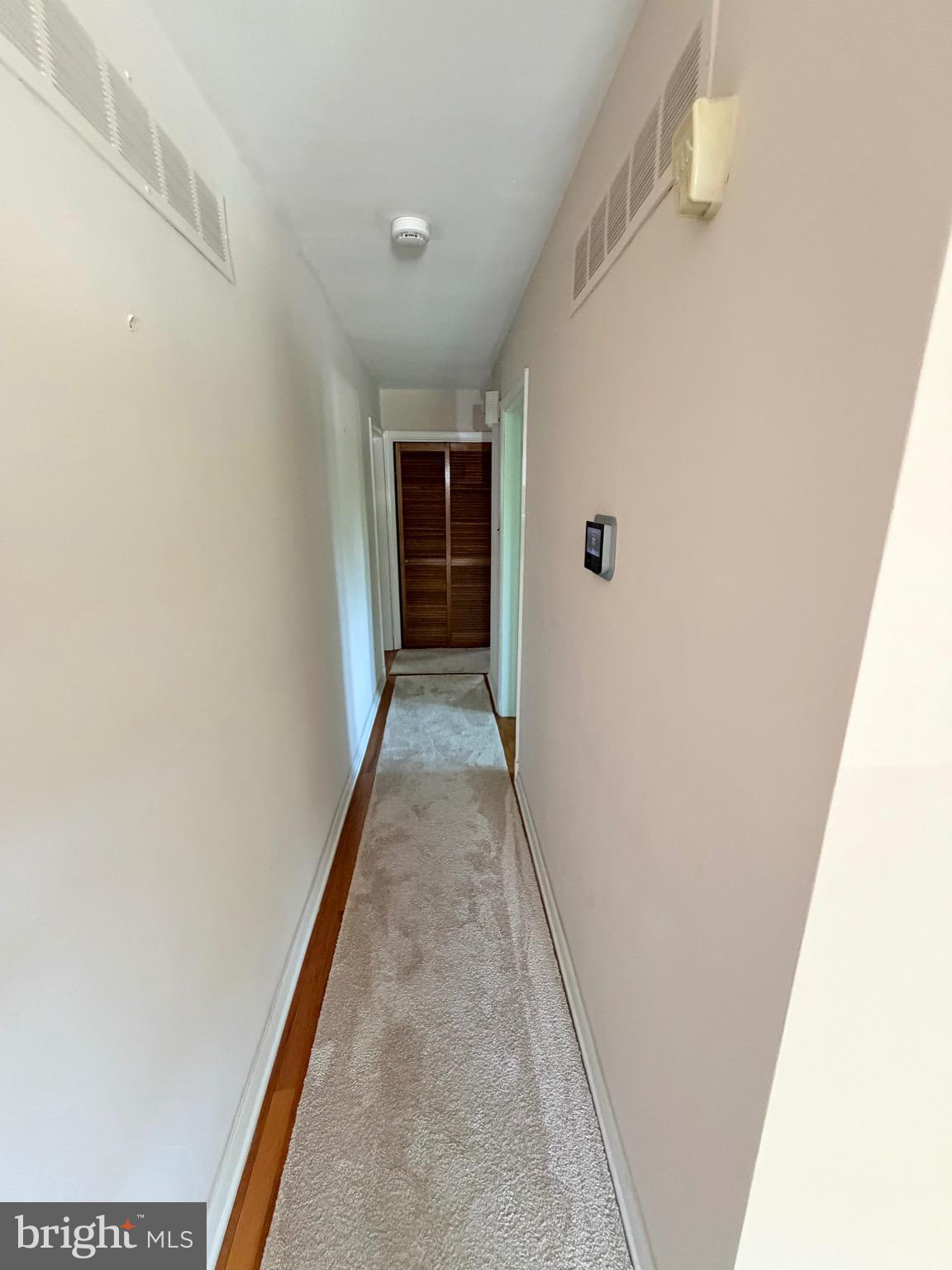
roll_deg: +0.6
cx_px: 476
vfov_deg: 102.1
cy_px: 635
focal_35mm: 14
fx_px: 513
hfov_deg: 85.7
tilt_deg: -15.0
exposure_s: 1/60
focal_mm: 2.22
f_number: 2.2
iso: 640
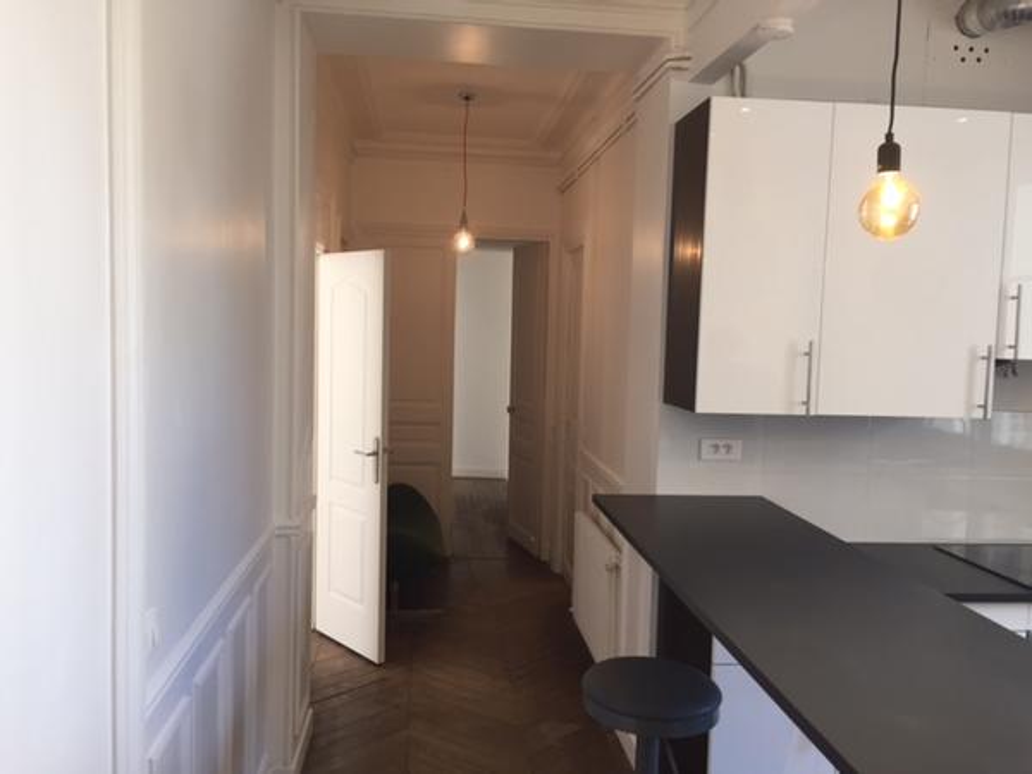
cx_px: 516
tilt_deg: -4.3
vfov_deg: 48.2
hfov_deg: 61.7
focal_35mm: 29
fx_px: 865
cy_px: 387
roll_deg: -3.1
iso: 32
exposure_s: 1/33
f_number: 2.2
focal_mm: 4.15
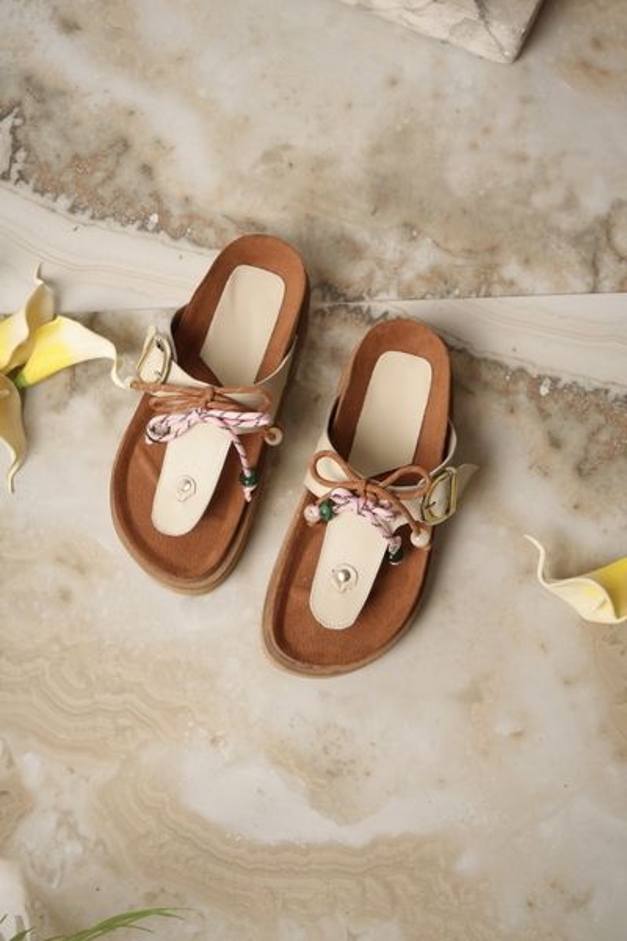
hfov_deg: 27.0
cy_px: 470
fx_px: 1306
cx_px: 314
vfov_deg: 39.6
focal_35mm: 50
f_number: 6.3
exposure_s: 1/125
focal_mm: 50
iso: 500
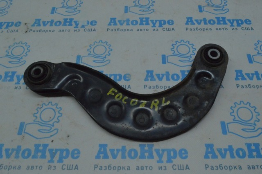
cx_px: 131
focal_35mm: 30
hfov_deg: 62.0
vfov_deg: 43.5
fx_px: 218
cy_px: 87
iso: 4000
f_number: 25
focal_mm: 20
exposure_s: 1/80
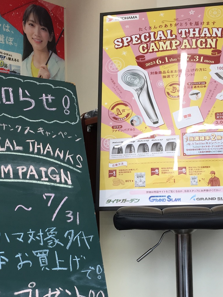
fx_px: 404
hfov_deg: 30.9
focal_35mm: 47
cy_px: 211
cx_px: 103
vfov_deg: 39.7
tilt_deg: +0.7
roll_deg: +1.3
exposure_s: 1/120
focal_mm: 4.15
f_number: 2.2
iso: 32
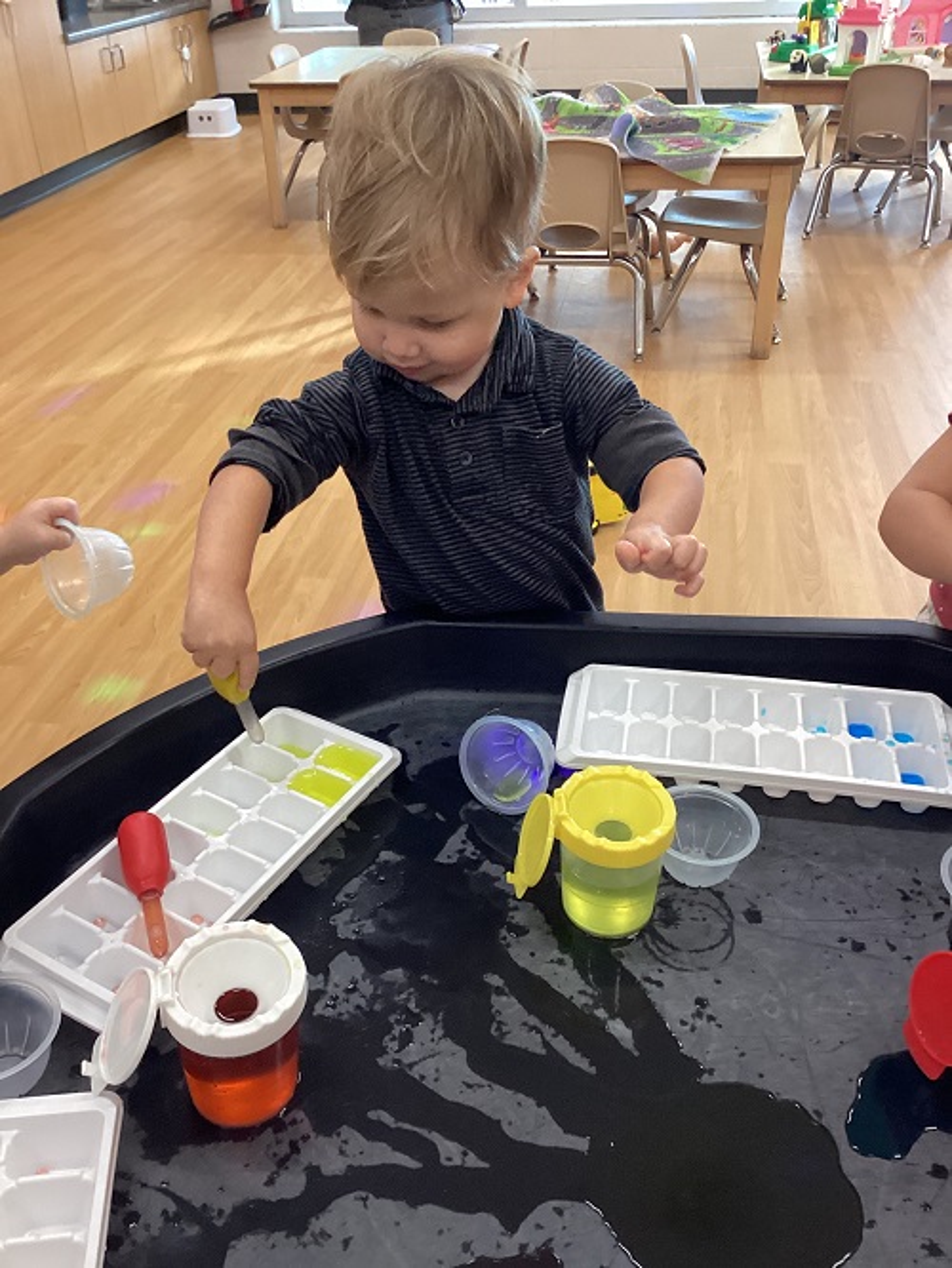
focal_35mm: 31
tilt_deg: -34.3
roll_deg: +2.3
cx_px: 476
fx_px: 1136
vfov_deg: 58.3
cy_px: 634
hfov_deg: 45.5
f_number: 2.4
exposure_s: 1/60
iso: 200
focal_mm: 3.3
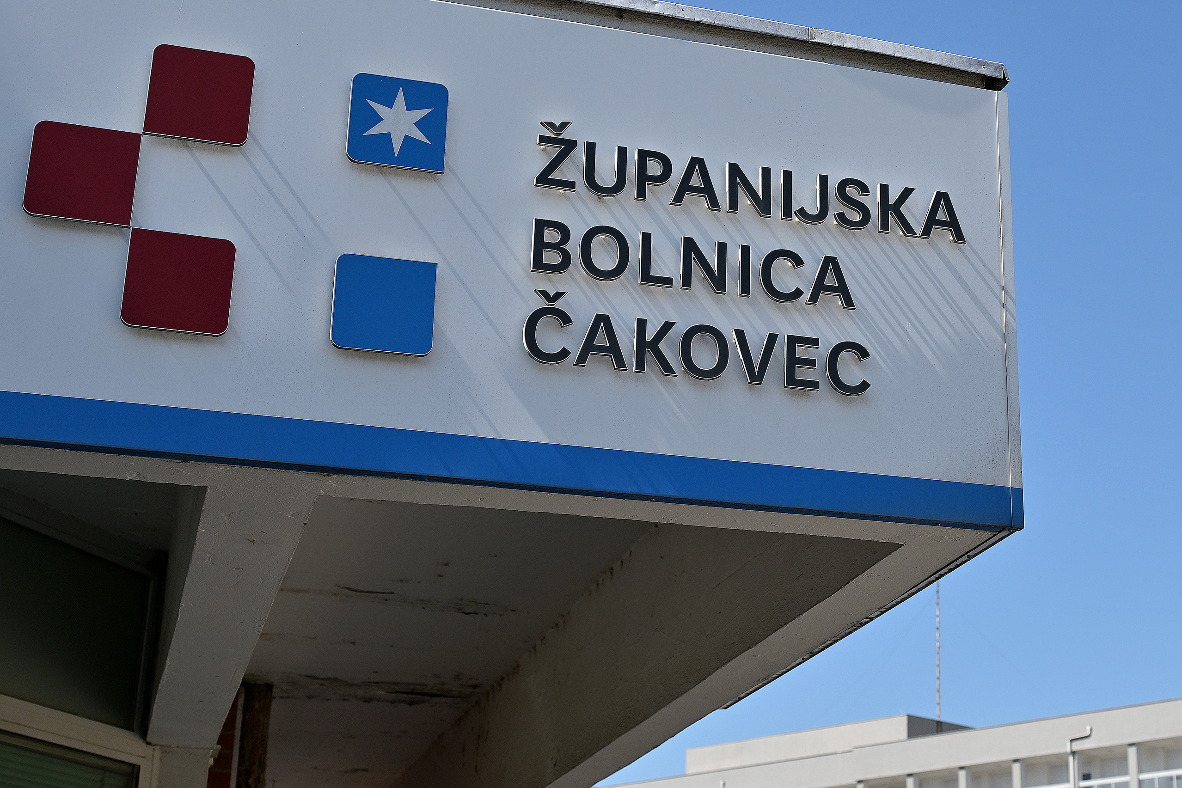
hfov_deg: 32.5
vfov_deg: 22.2
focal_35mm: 61
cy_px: 292
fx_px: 2003
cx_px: 821
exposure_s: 1/1600
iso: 200
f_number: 5
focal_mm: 39
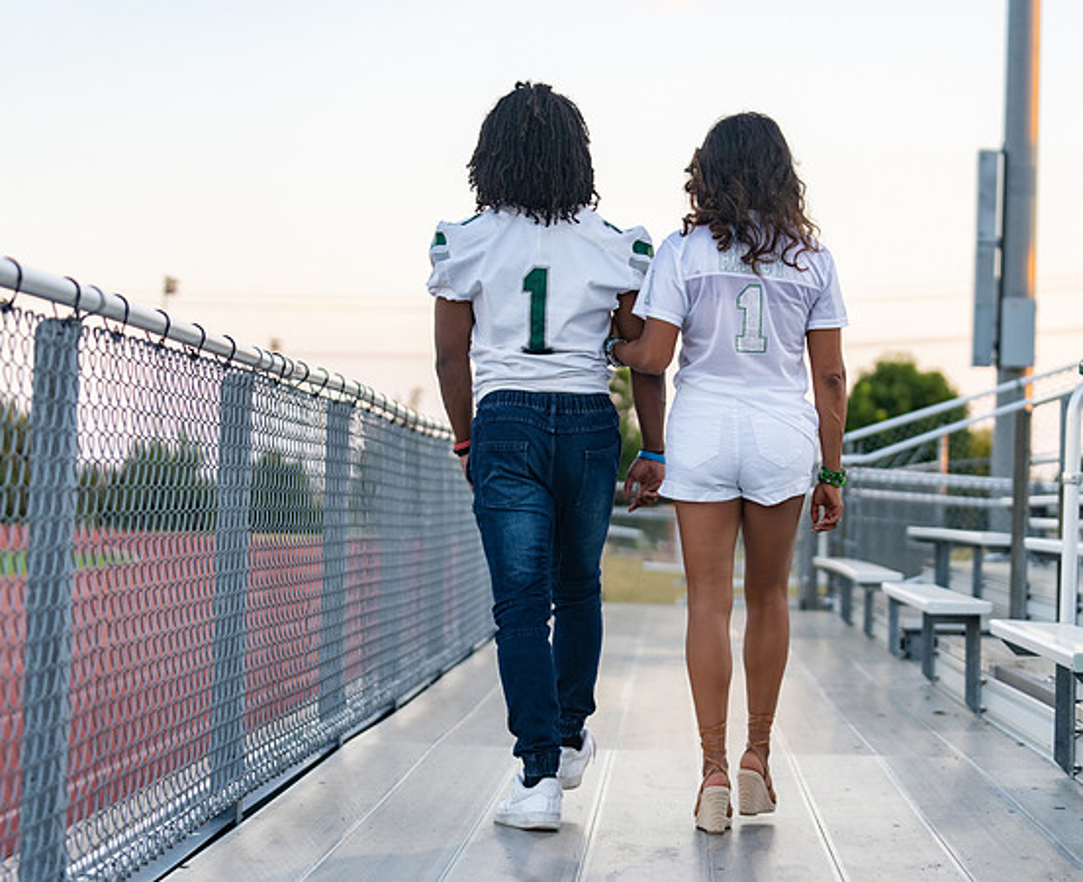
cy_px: 440
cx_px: 661
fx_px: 2617
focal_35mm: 81
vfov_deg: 19.1
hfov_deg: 23.3
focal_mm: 70
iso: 1250
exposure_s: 1/1000
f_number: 2.8
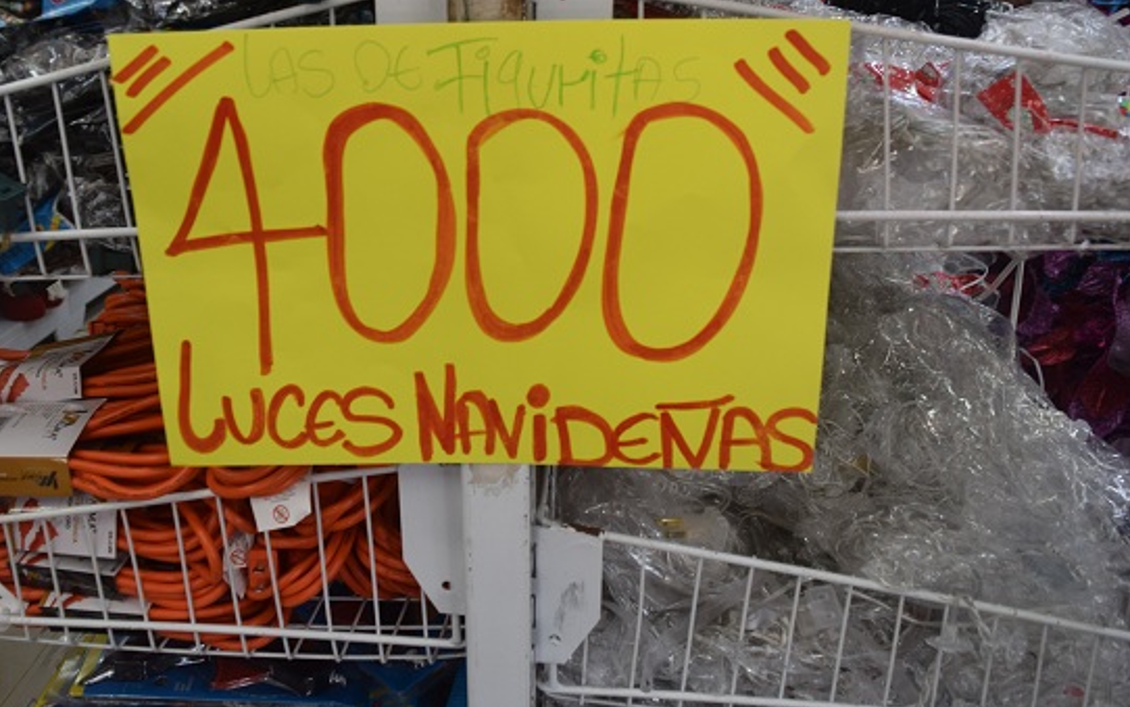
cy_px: 268
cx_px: 494
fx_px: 1016
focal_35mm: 33
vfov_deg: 38.1
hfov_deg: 58.0
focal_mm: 18
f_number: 4.5
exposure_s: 1/80
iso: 400
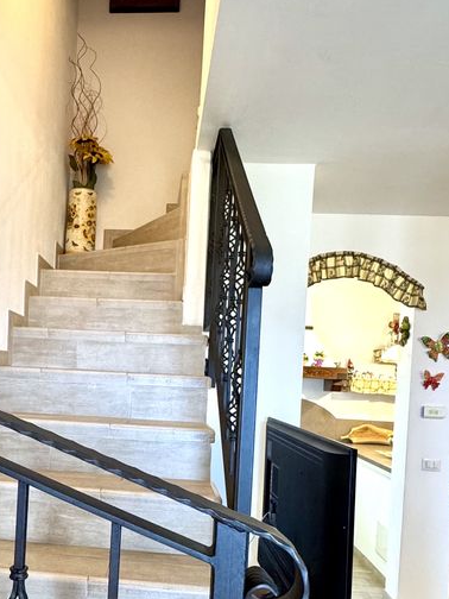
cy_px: 373
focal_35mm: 32
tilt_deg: +1.2
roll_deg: -2.8
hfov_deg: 42.9
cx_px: 115
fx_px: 553
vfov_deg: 56.2
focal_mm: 2.22
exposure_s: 1/50
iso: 250
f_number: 2.2
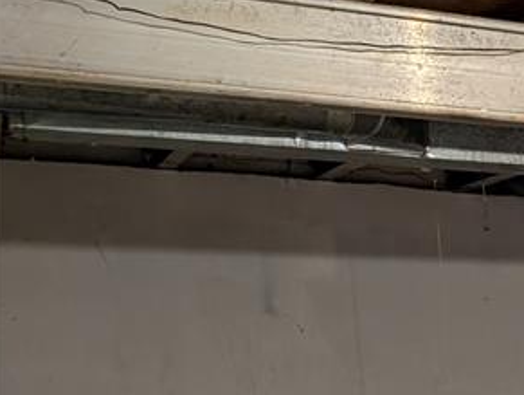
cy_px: 657
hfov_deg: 18.7
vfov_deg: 15.7
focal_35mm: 84
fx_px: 1273
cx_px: 909
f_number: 1.68
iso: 57
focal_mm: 6.9
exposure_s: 1/20
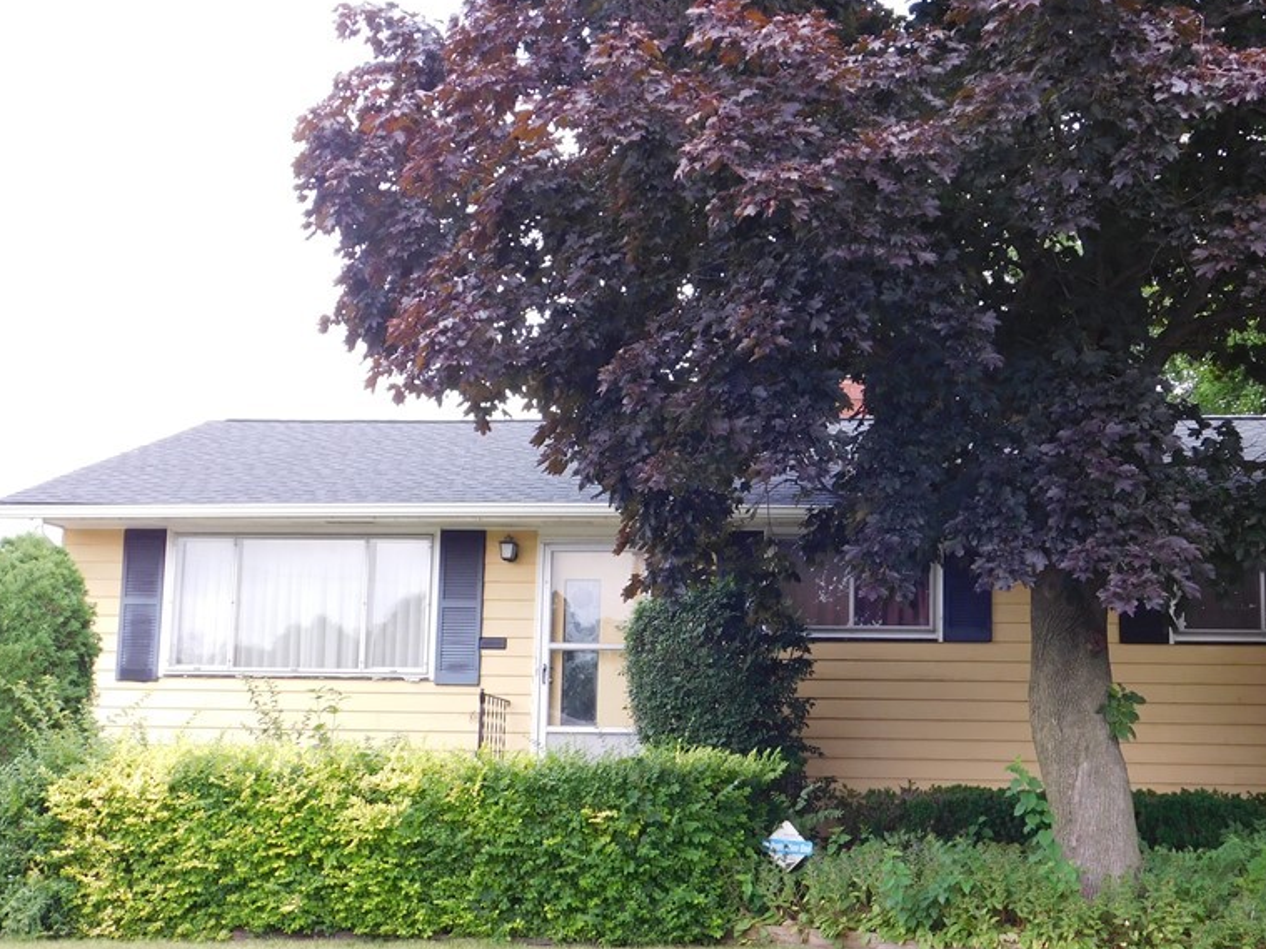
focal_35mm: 54
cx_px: 701
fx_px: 1975
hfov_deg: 35.5
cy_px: 484
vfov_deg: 27.0
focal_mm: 7.1
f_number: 3.6
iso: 125
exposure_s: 1/200
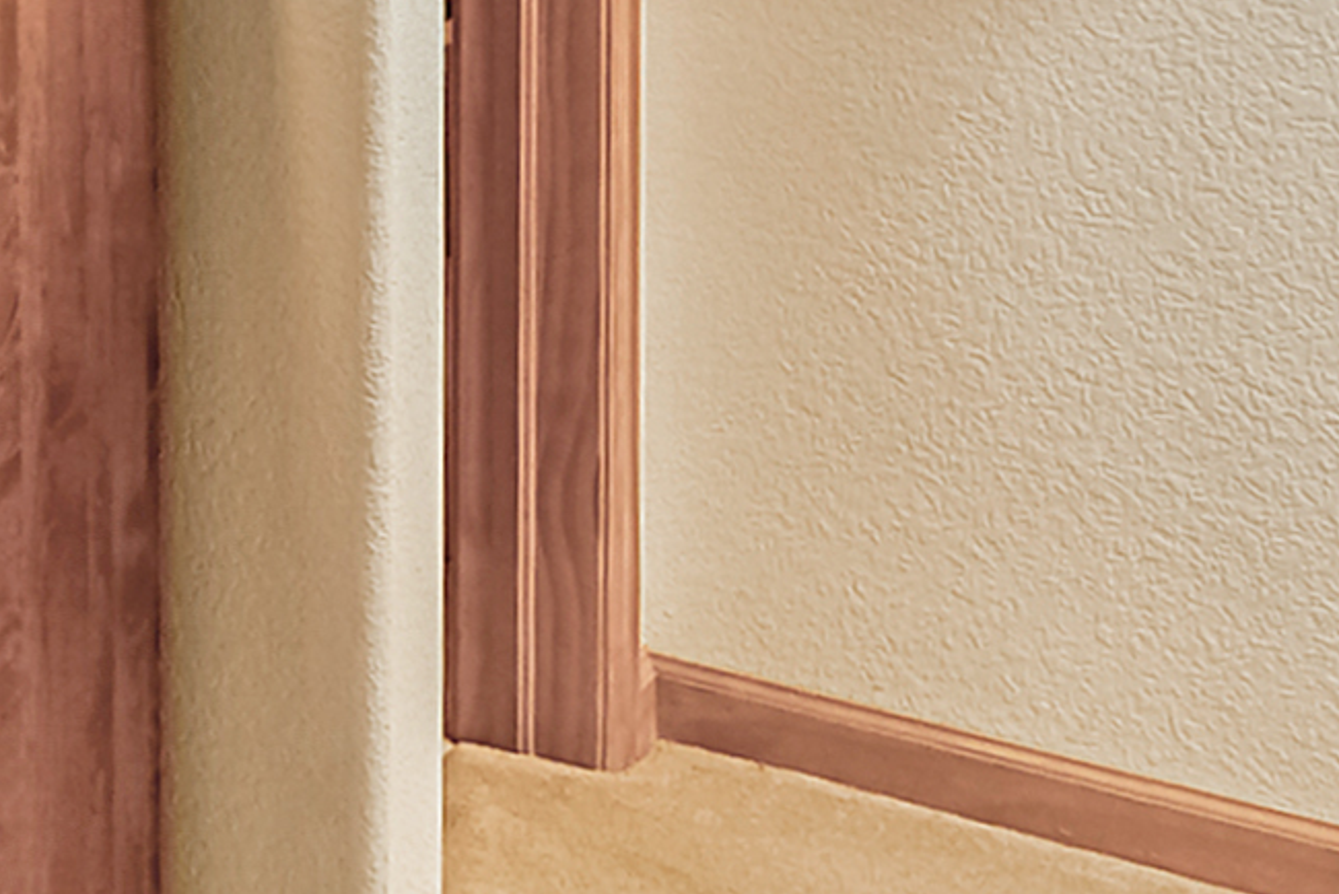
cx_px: -758
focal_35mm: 64
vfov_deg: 19.0
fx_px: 2381
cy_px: -389
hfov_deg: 23.7
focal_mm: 10
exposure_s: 1/10
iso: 400
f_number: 22
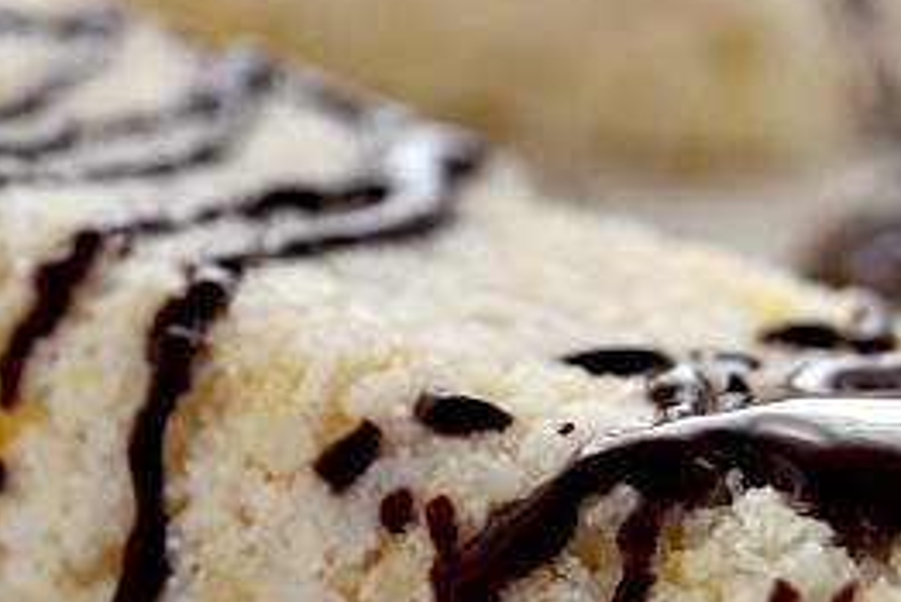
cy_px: 323
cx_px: 323
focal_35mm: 164
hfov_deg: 12.5
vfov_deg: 8.4
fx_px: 4107
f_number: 4.5
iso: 100
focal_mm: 28
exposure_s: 1/40
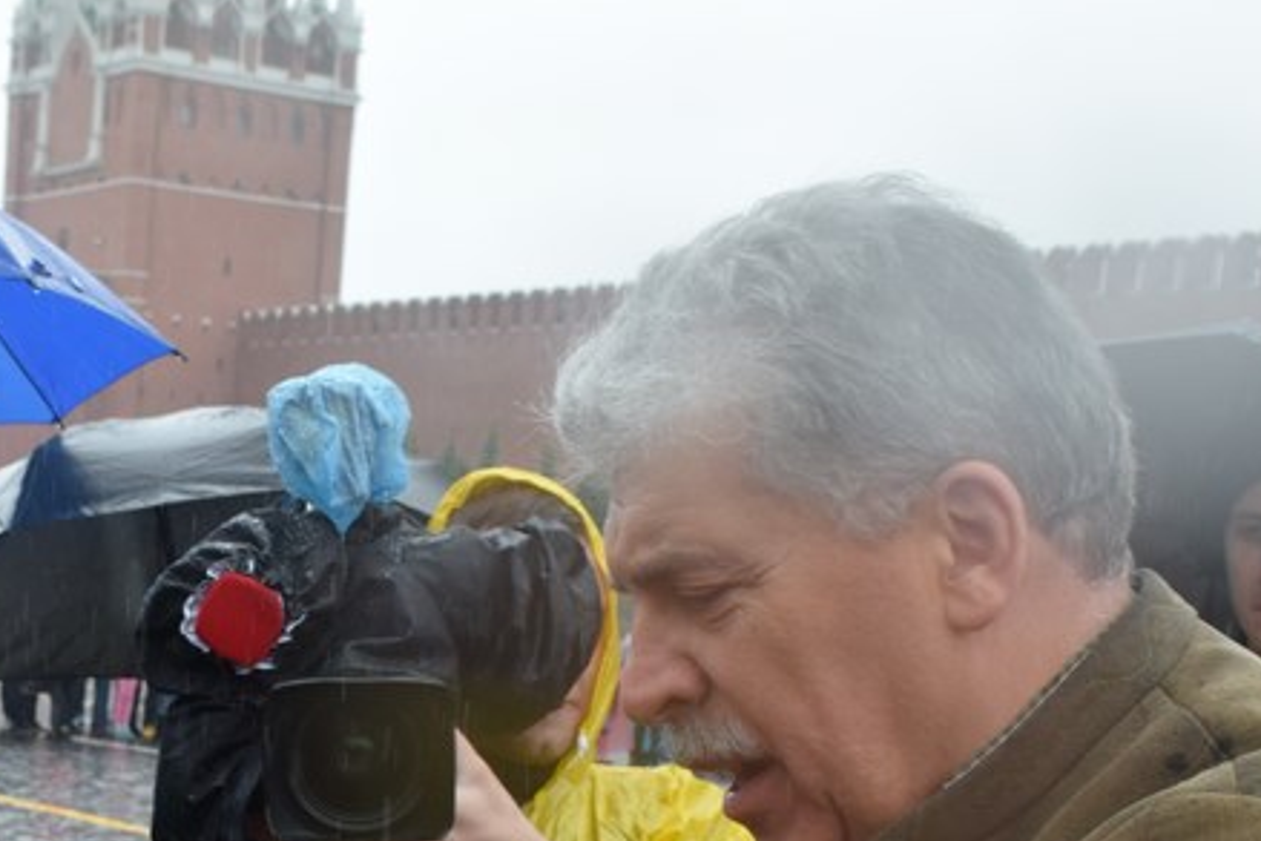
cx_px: 190
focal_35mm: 84
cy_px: 857
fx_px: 2943
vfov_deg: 15.9
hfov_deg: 23.7
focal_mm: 24
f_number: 7.1
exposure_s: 1/200
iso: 400
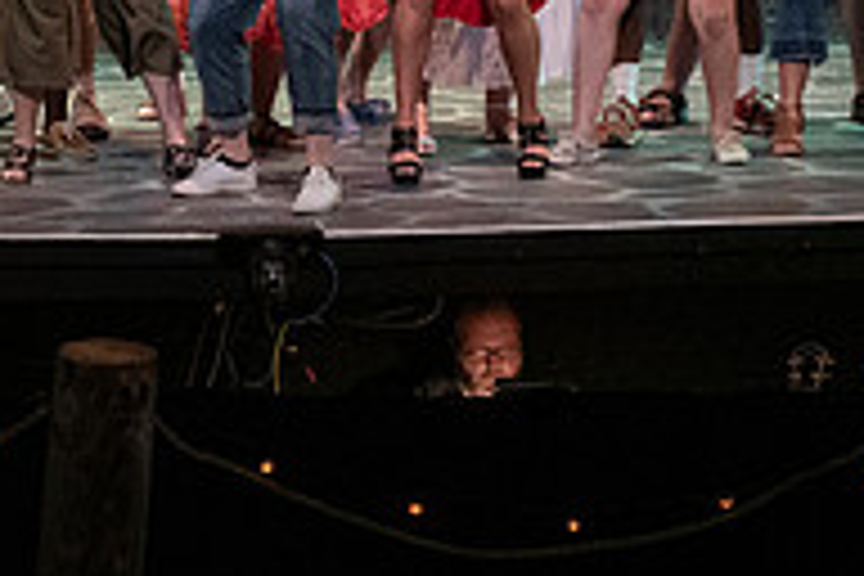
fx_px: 5064
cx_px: 171
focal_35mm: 211
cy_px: -110
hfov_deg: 9.7
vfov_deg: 6.5
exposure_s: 1/320
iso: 4000
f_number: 3.5
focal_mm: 70
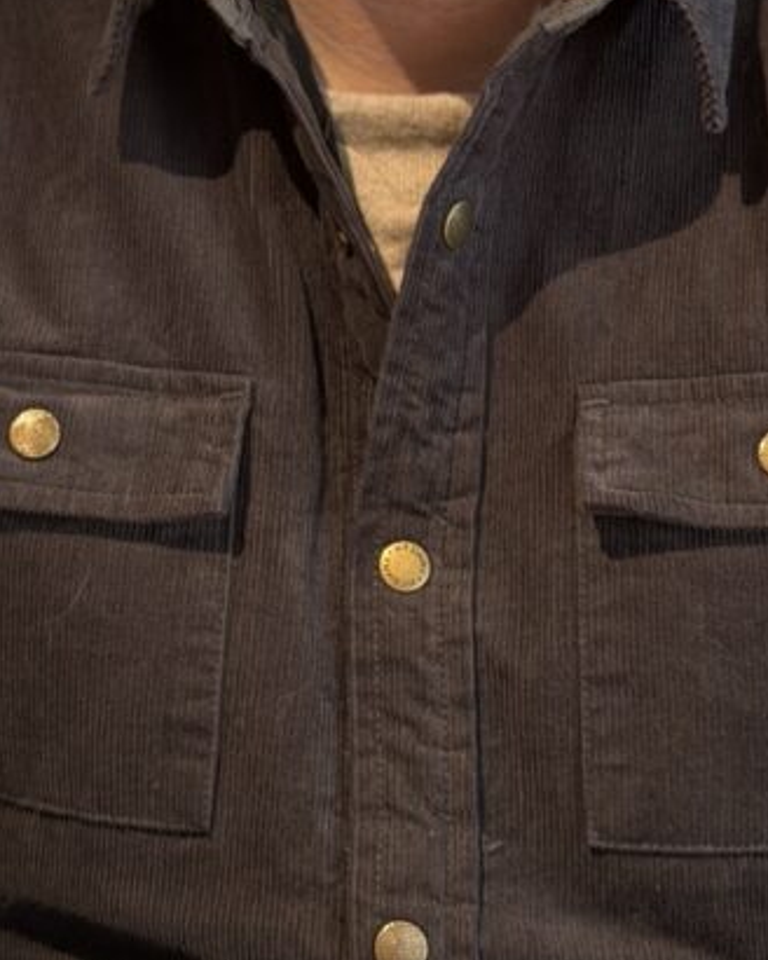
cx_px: 372
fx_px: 3324
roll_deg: -0.3
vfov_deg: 16.1
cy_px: -33
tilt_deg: -5.1
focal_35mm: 117
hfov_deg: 13.2
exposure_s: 1/50
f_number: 1.78
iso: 100
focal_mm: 6.76
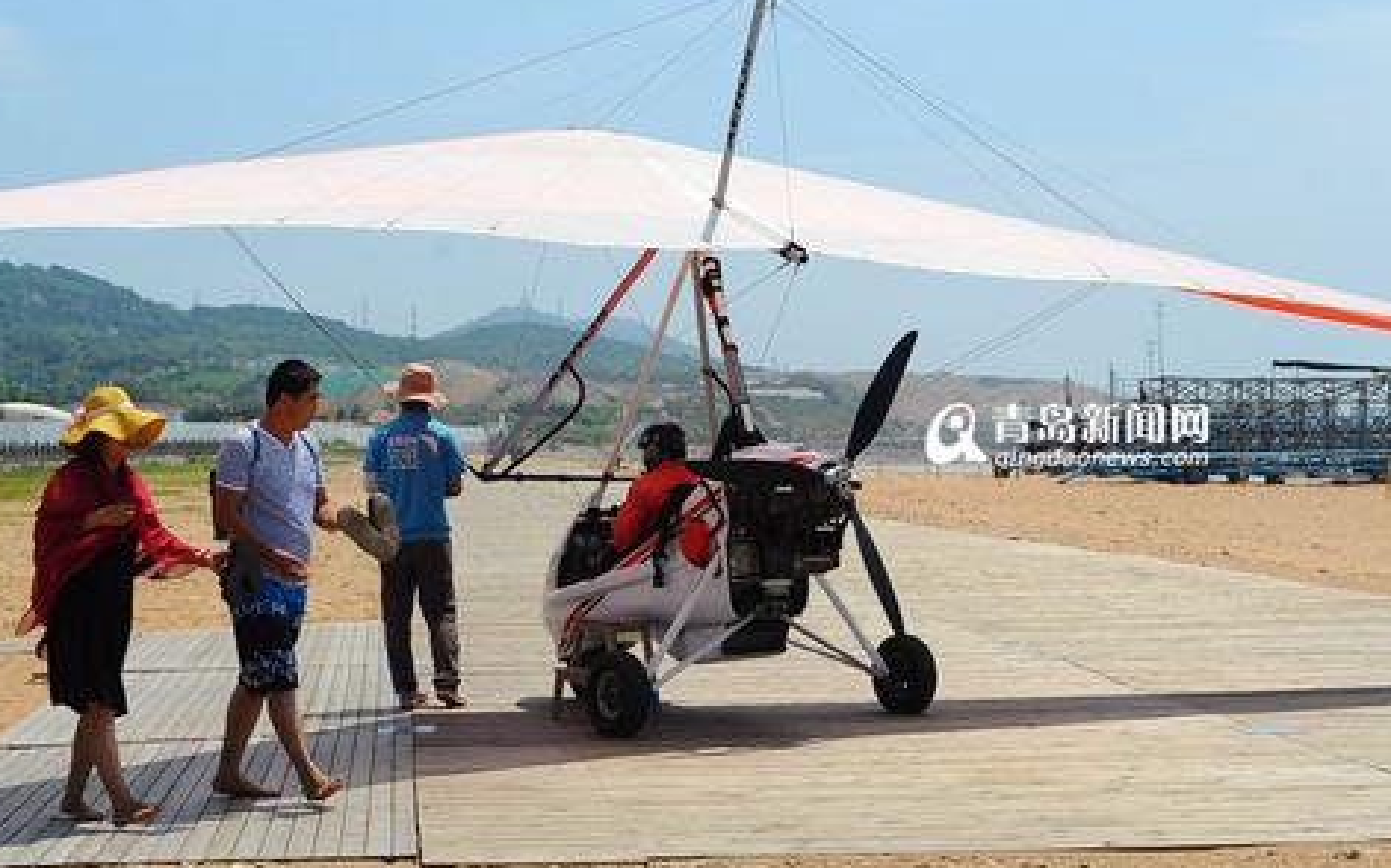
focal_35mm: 72
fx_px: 2728
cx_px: 662
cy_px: 372
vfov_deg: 18.1
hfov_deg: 28.6
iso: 200
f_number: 4.5
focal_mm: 52
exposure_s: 1/1600
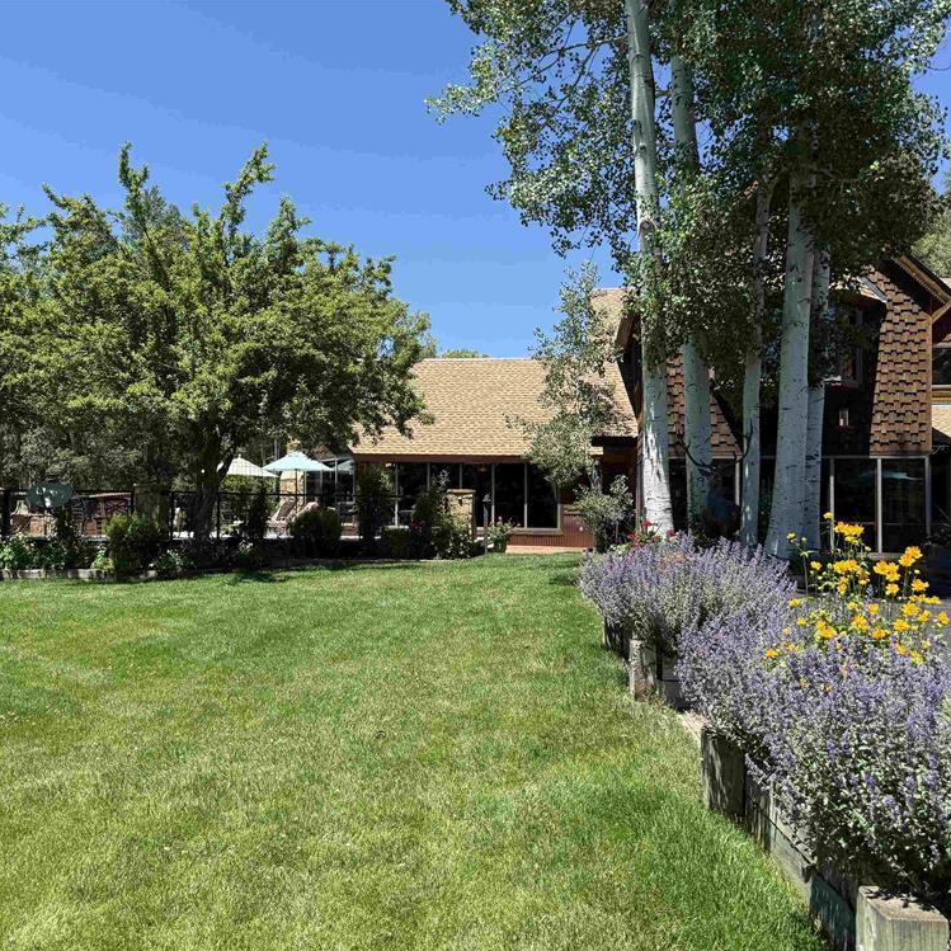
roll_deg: -0.3
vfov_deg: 55.6
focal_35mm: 29
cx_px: 452
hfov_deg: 55.6
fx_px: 901
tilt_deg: +1.5
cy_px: 485
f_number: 1.78
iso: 80
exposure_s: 1/2169
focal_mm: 6.76
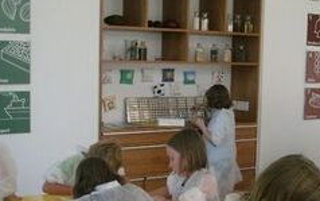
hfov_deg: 31.1
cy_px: 146
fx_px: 576
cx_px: 164
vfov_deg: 19.6
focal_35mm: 66
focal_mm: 7.6
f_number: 2.6
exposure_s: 1/200
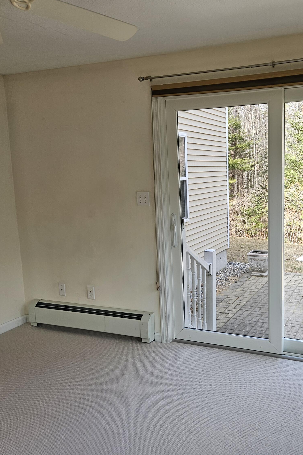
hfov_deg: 40.1
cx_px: 222
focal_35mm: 32
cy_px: 227
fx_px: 404
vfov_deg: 58.7
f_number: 1.8
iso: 32
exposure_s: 1/120
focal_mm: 5.4
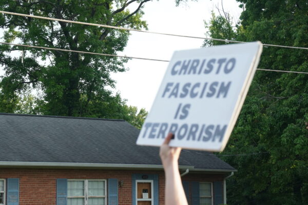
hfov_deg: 19.7
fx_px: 885
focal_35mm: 104
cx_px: 154
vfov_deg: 13.2
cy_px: 102
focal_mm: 69
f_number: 6.3
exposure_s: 1/500
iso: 1000
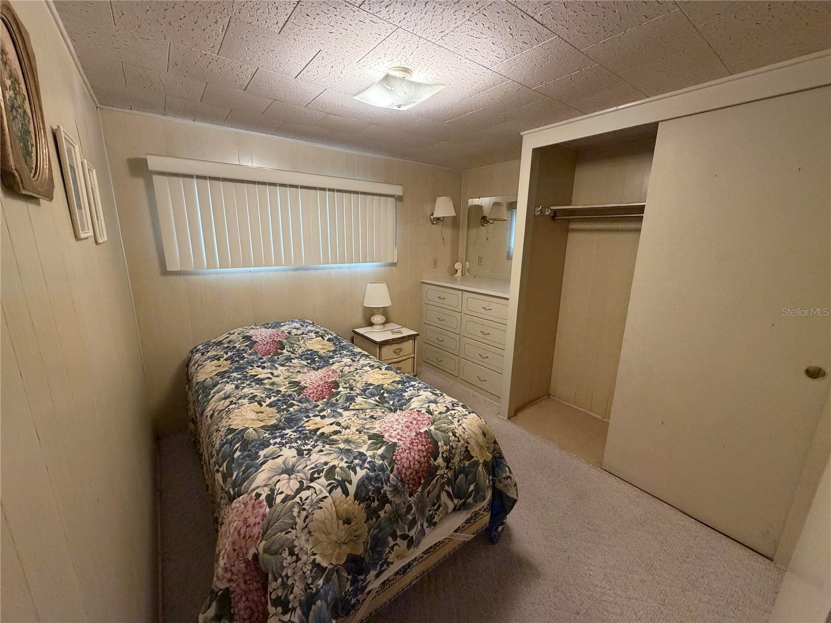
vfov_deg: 85.7
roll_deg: -1.1
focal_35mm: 14
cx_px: 416
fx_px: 336
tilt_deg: -13.0
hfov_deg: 102.1
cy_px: 312
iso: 400
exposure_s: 1/60
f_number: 2.2
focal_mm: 2.22
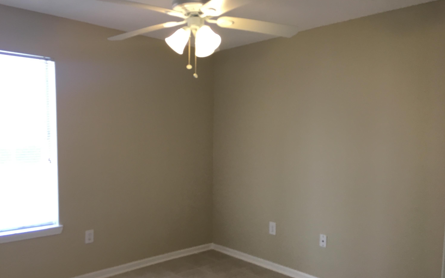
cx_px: 223
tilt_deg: -4.7
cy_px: 167
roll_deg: -0.3
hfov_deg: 61.2
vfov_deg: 40.4
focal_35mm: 31
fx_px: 376
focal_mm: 4.15
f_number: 2.2
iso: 32
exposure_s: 1/30
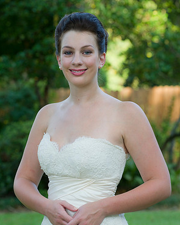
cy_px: 130
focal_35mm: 160
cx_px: 89
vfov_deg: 12.1
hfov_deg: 9.7
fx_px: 1066
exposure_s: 1/80
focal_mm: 140
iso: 400
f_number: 5.6
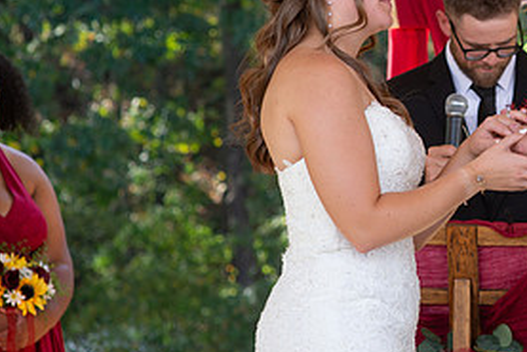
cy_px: 132
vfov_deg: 6.7
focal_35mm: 206
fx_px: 3017
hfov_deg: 9.9
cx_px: 509
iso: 400
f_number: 5
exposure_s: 1/320
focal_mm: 85
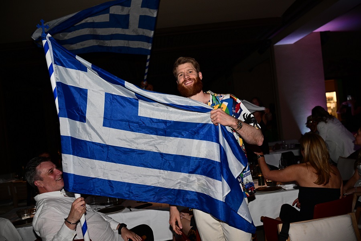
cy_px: 120
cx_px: 180
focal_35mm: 35
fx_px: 351
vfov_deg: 37.9
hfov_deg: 54.4
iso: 1000
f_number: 2.8
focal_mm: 35
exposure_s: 1/160
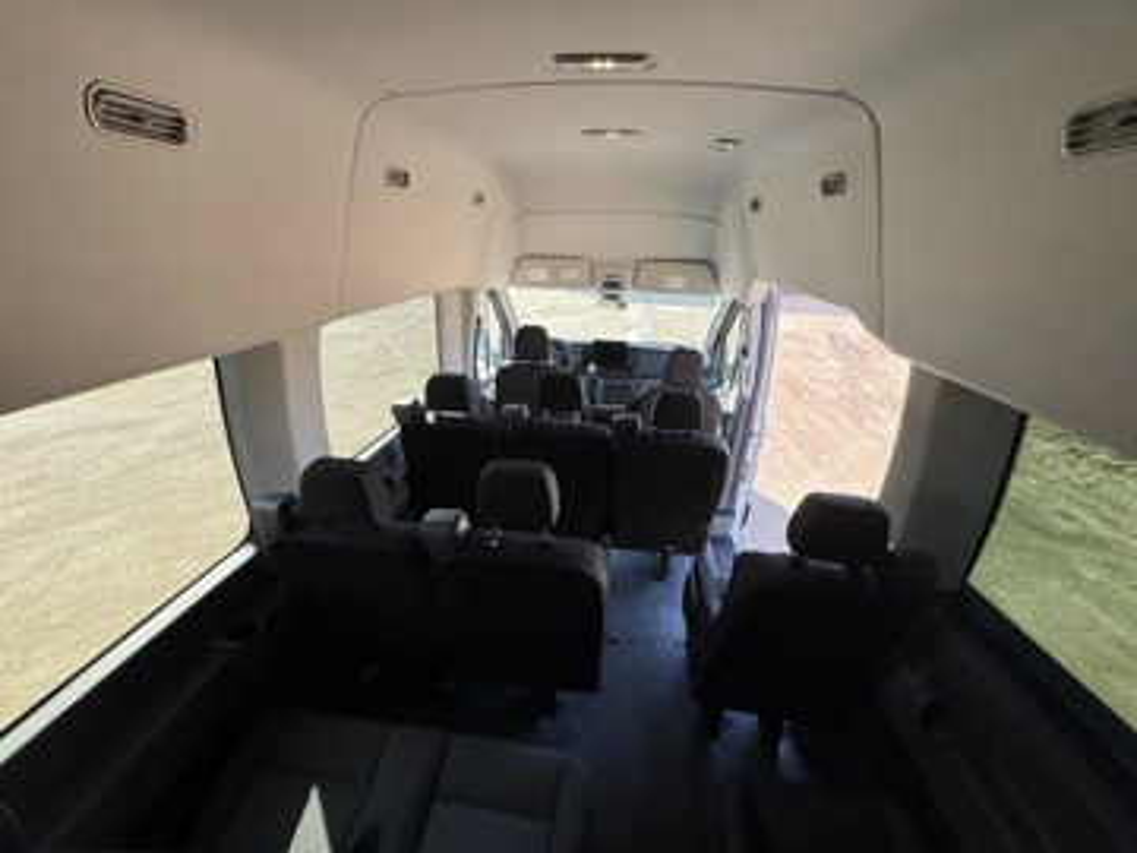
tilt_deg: -23.5
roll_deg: +0.1
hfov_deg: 102.1
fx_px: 460
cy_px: 426
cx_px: 568
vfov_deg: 85.7
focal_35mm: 14
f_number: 2.2
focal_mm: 2.22
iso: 40
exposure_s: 1/145
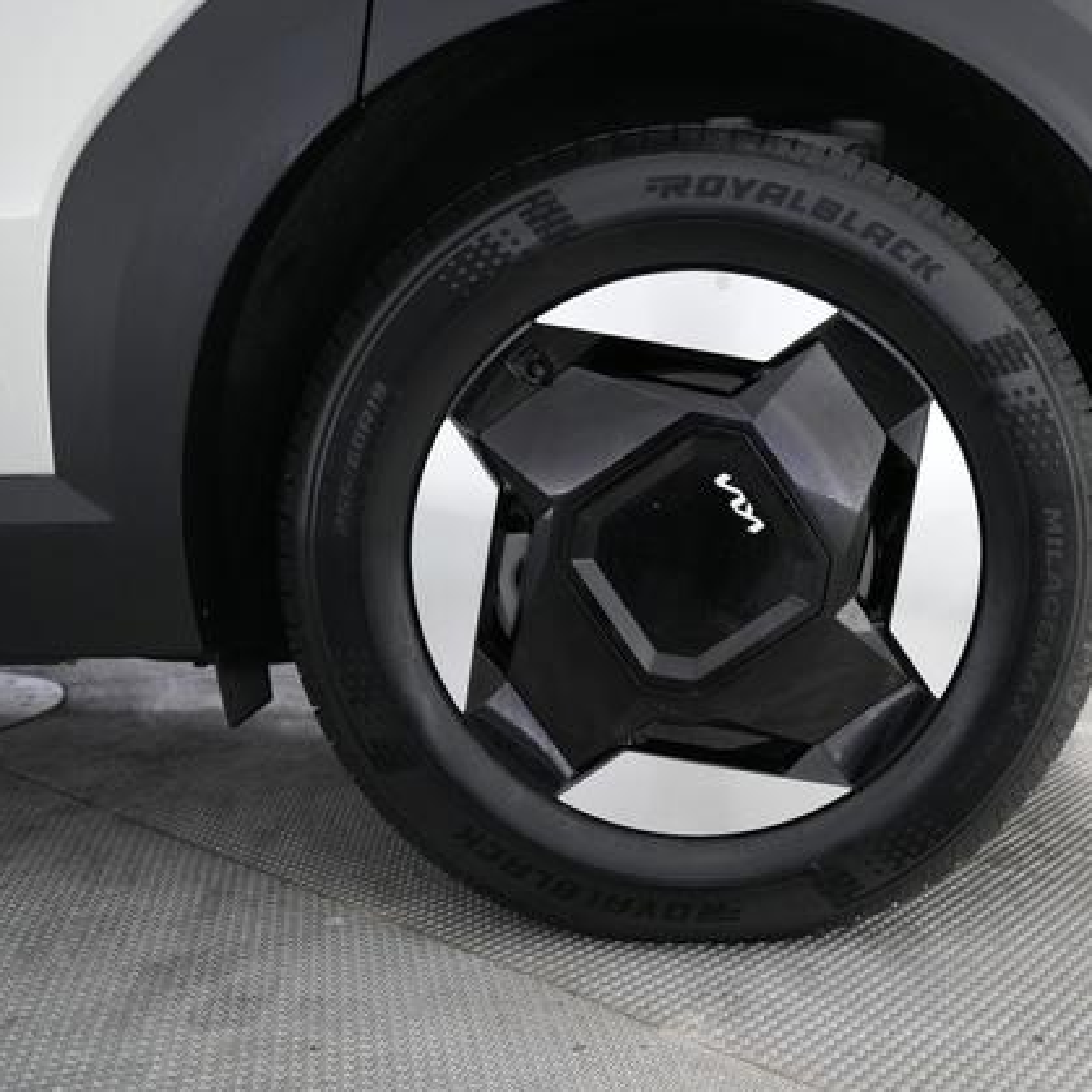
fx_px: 1249
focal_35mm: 35
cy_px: 550
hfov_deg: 46.7
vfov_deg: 47.2
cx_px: 698
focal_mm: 27
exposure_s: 1/160
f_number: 2.8
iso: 5000
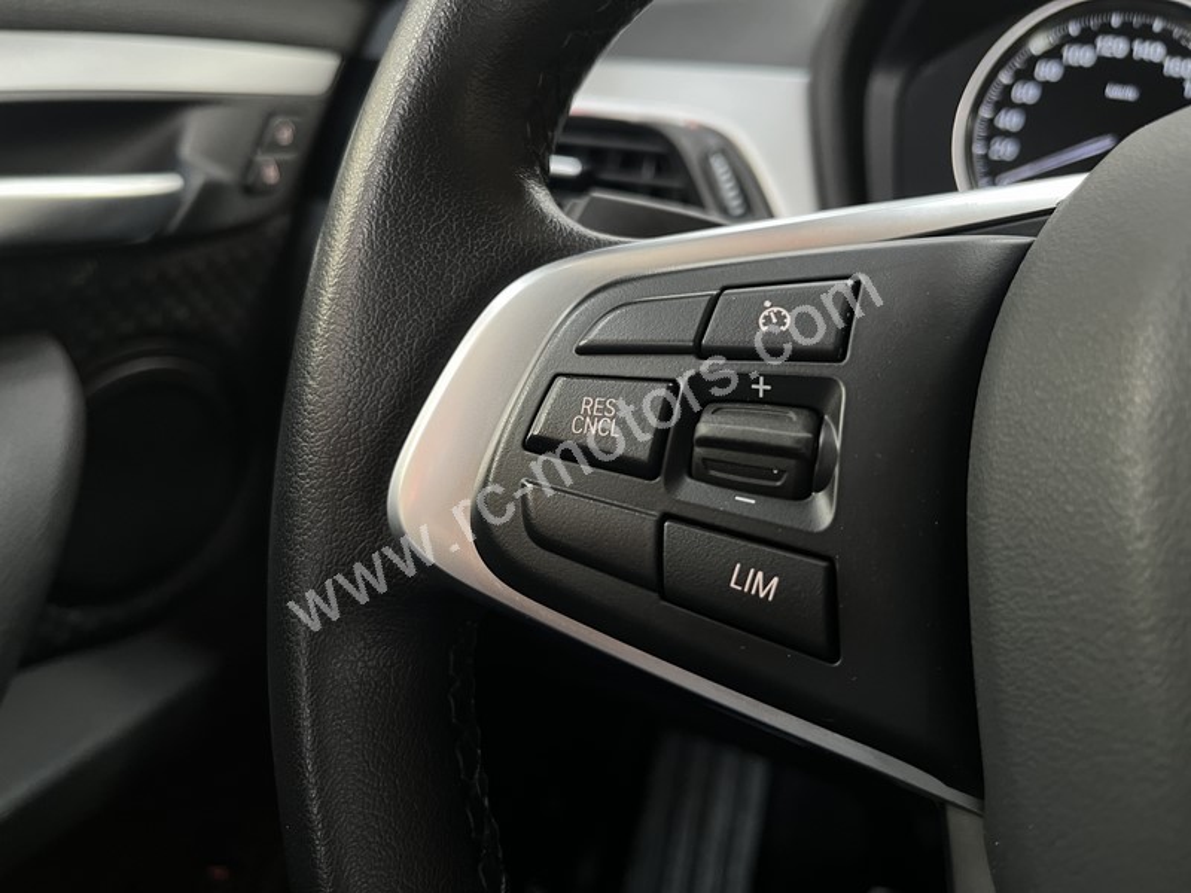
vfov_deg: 53.1
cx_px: 596
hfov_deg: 67.3
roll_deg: -4.3
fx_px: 895
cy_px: 446
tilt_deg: -25.1
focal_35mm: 26
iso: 320
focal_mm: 5.1
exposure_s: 1/60
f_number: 1.6
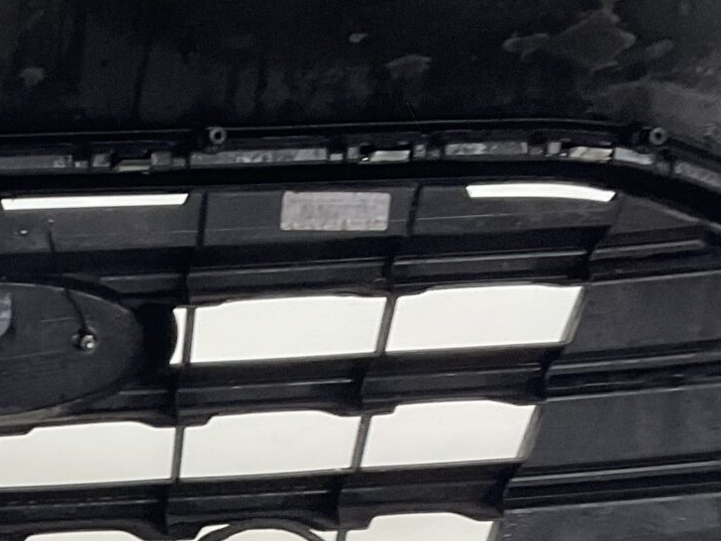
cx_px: -92
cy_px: 643
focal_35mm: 102
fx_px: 2125
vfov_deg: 14.1
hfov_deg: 18.5
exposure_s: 1/100
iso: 40
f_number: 1.8
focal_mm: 3
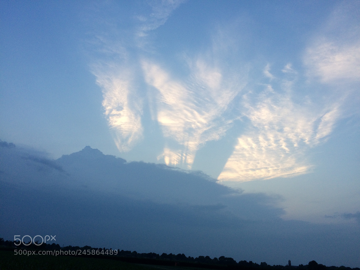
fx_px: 302
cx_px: 180
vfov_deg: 48.2
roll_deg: -4.9
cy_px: 135
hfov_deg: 61.7
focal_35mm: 29
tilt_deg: +23.1
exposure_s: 1/197
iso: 32
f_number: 2.2
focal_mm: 4.15
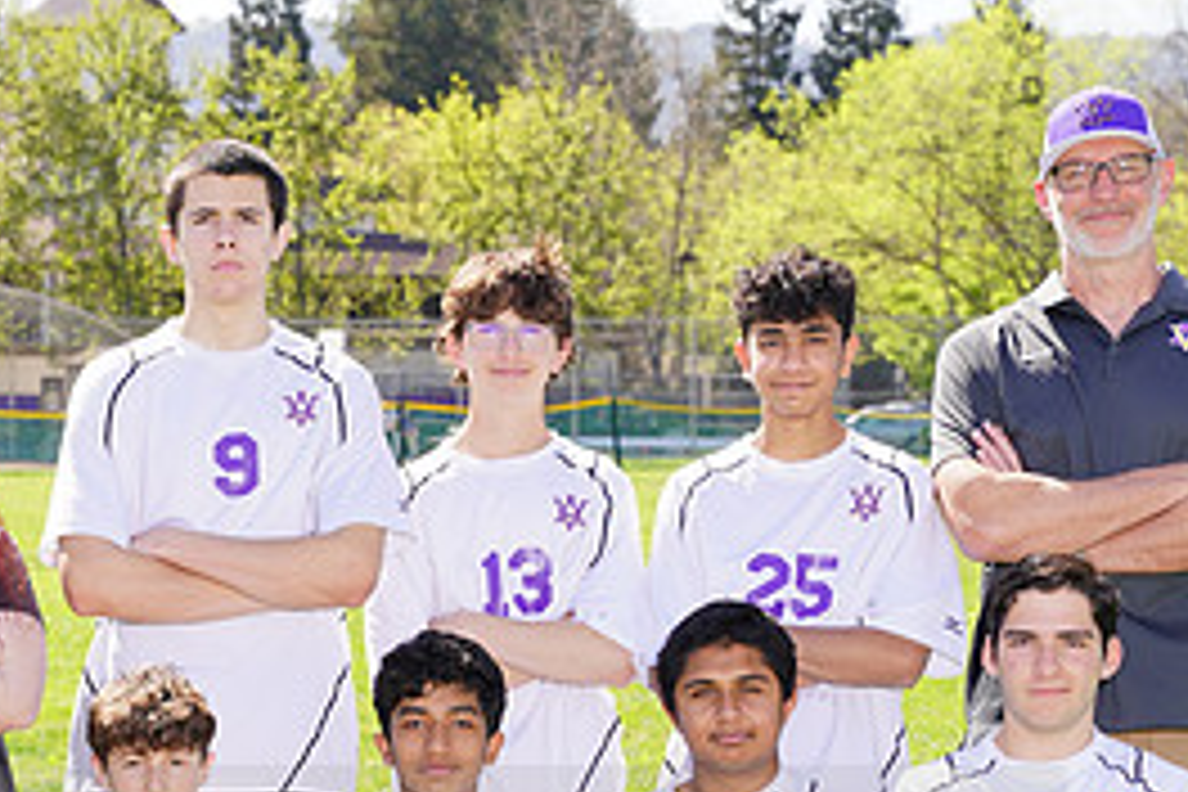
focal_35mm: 154
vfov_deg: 8.8
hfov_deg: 13.3
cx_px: 194
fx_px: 5082
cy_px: 826
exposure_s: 1/200
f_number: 6.3
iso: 125
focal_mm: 70
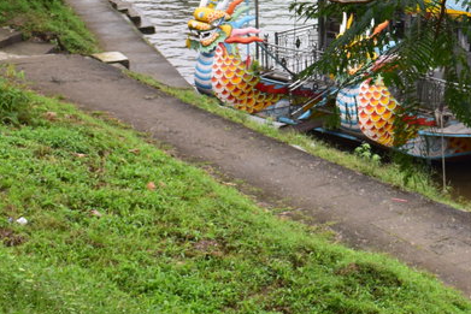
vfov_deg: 14.5
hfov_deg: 21.5
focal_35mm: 92
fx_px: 1204
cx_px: 446
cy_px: -26
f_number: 8
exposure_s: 1/50
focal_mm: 20
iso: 400
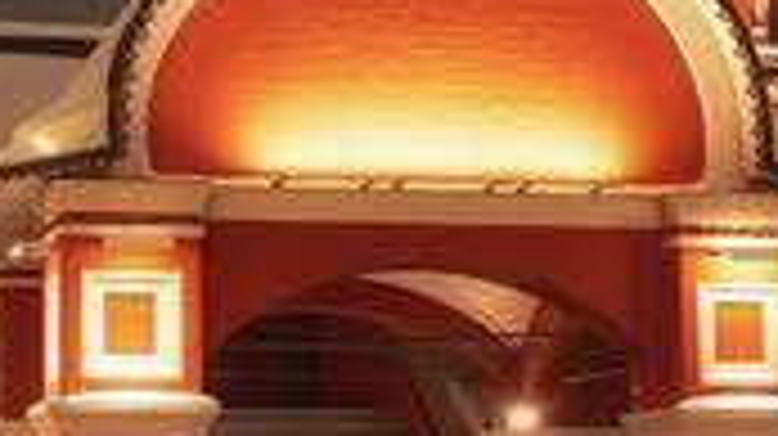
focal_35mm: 109
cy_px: -85
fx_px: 2247
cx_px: 445
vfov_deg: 10.9
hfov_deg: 19.6
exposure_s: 1/10
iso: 1250
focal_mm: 17
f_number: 5.6
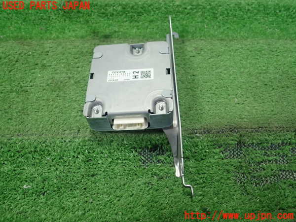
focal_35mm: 30
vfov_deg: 46.8
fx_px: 257
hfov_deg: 60.0
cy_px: 111
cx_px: 148
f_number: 2.3
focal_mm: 5.5
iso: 250
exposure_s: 1/125
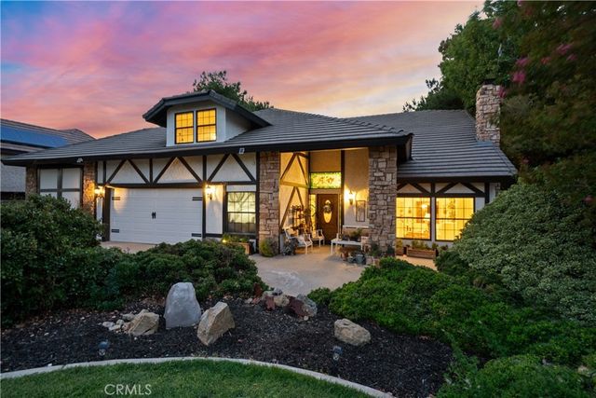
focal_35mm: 18
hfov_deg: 90.0
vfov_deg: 67.4
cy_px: 199
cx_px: 298
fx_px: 298
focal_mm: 18
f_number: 8
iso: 100
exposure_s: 13
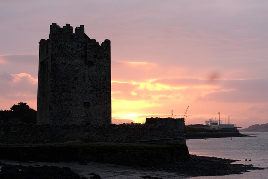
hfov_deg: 21.5
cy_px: 93
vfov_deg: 14.4
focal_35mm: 95
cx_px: 140
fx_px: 707
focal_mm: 50
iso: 400
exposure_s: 1/60
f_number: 5.6
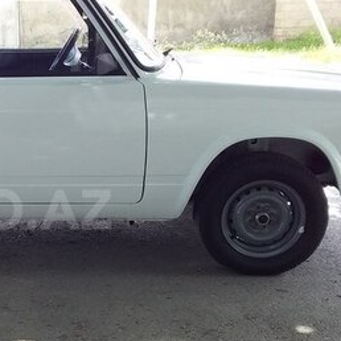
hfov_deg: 23.3
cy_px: 209
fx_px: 780
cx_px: -24
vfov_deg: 24.6
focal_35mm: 70
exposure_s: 1/140
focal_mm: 3.3
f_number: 2.2
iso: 40
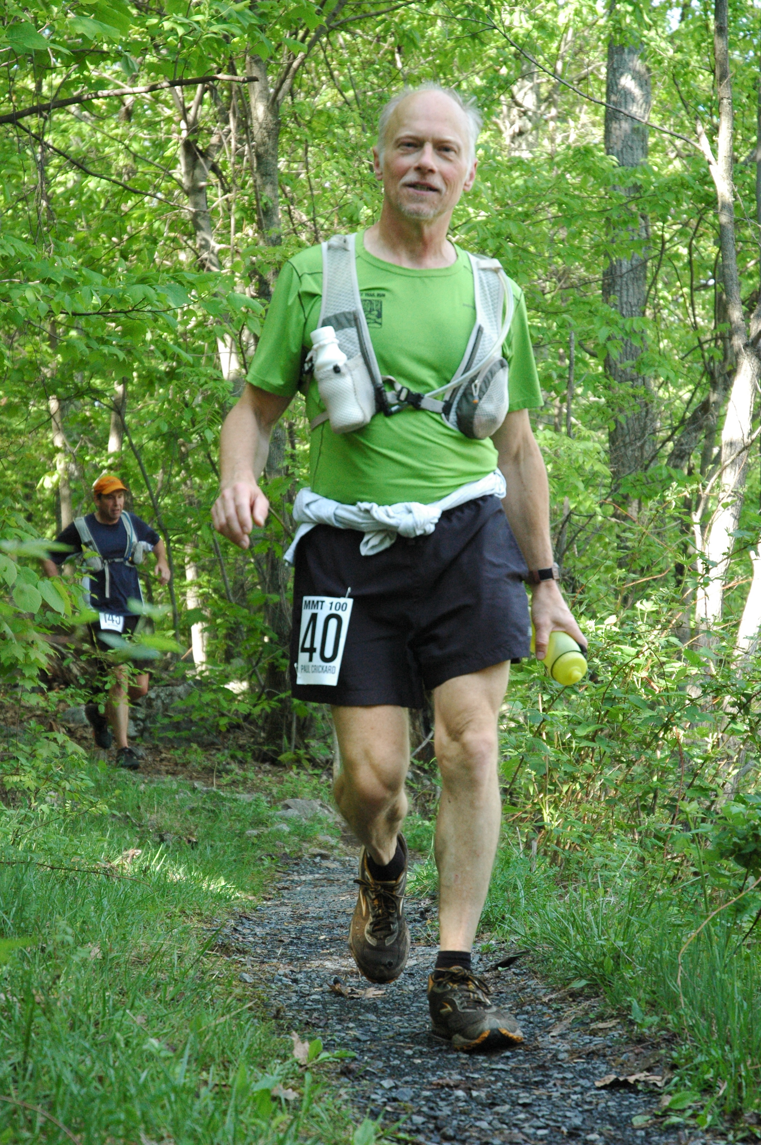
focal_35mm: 82
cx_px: 380
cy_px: 572
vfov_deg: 24.6
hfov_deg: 16.5
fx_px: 2621
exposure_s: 1/500
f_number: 4.5
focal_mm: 55
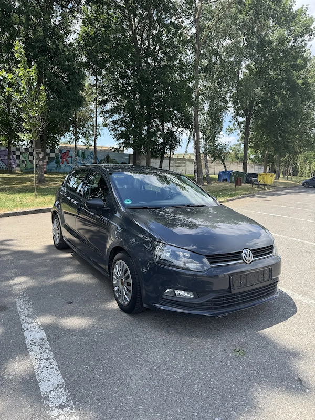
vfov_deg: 71.6
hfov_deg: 56.8
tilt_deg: -7.8
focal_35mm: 24
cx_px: 158
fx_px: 291
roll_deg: -3.4
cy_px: 210
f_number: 1.78
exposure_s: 1/1339
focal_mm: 6.76
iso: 80
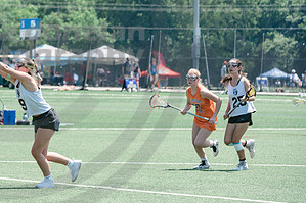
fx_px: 3271
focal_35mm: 385
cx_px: -47
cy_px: 2
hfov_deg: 5.3
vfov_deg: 3.6
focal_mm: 165
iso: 400
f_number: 5.6
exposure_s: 1/2000
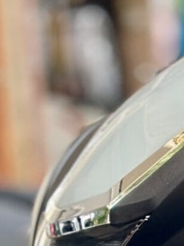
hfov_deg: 4.9
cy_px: 766
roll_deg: +4.7
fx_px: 2128
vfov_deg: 6.1
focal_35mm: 300
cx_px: 110
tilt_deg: -17.4
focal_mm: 6.86
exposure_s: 1/424
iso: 80
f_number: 1.78
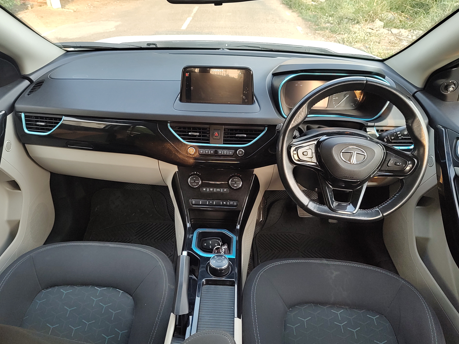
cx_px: 215
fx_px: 331
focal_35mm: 25
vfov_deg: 54.9
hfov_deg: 69.3
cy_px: 177
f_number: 1.8
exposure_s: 1/100
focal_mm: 5.56
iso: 169
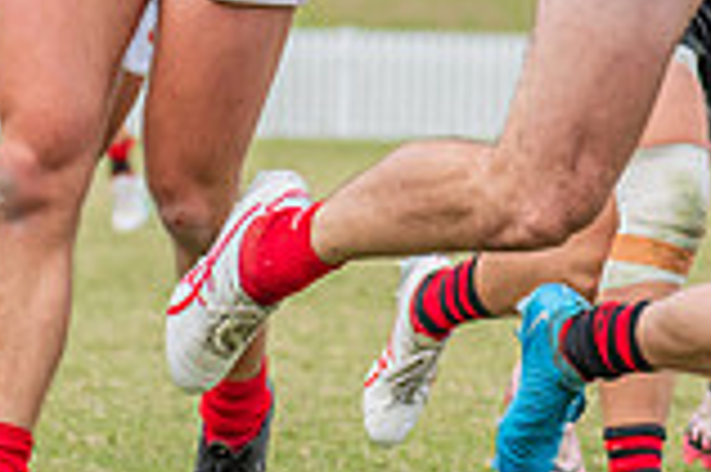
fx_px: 14757
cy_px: -103
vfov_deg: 1.8
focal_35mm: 748
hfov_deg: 2.8
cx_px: 912
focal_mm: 170
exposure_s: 1/1250
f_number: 6.3
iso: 800
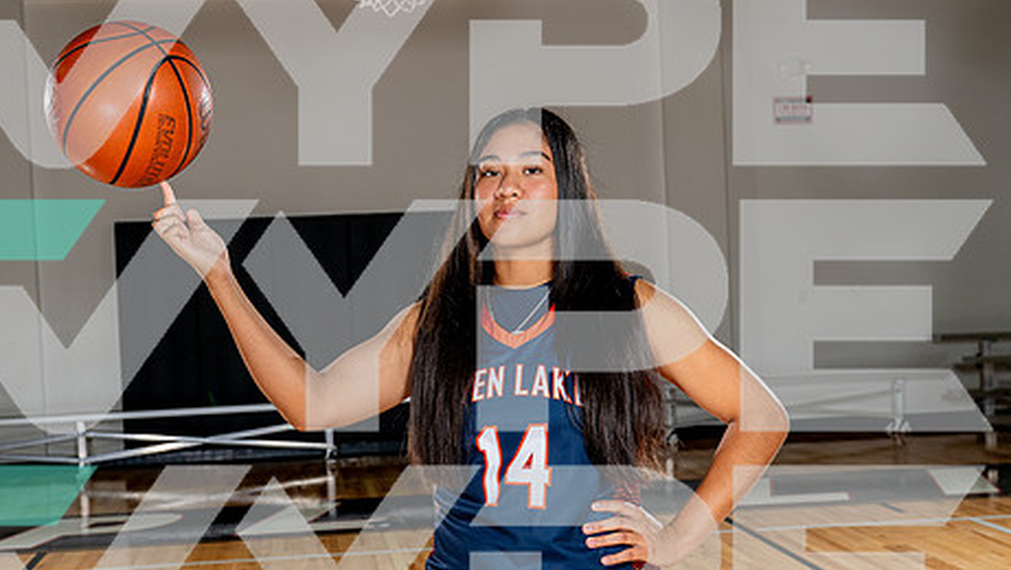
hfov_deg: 38.4
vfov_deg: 22.3
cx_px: 434
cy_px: 317
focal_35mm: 54
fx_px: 1449
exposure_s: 1/250
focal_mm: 41
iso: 200
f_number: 5.6
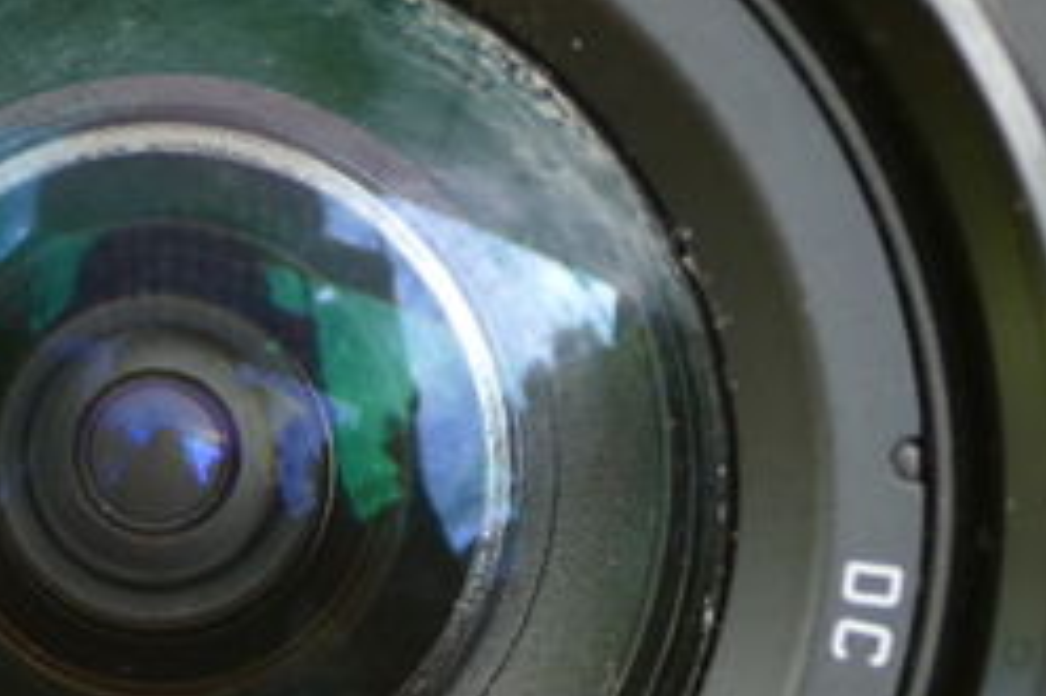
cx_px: 13
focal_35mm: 323
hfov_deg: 6.4
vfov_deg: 4.2
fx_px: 9378
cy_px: 386
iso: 250
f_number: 3.7
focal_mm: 29.24
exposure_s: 1/80
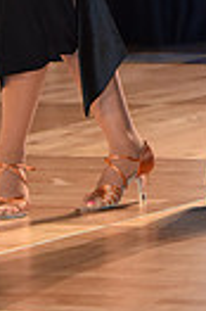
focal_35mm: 452
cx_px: 162
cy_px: -247
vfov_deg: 4.5
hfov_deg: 3.0
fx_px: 3890
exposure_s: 1/320
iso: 2000
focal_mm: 102
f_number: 4.5
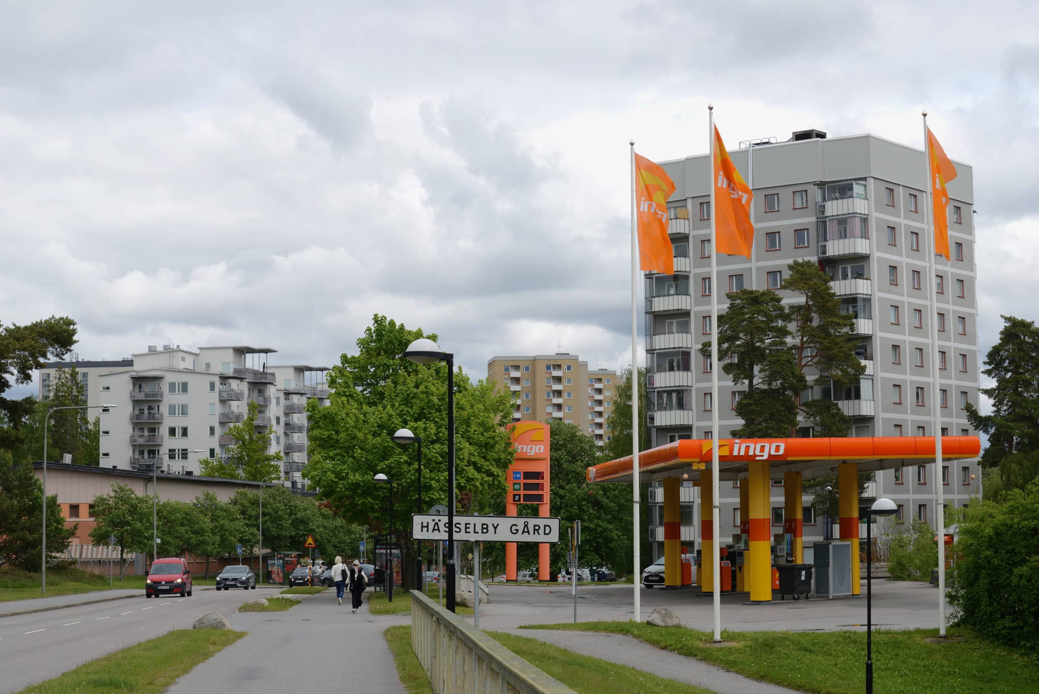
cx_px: 520
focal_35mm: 70
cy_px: 347
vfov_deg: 19.5
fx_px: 2021
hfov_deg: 28.8
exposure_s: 1/500
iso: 400
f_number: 11
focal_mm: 70
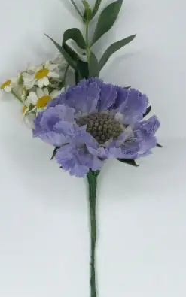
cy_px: 142
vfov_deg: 30.6
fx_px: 543
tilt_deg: -73.7
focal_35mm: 67
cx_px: 86
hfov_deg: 19.4
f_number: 2.4
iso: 16
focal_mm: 6
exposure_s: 1/156
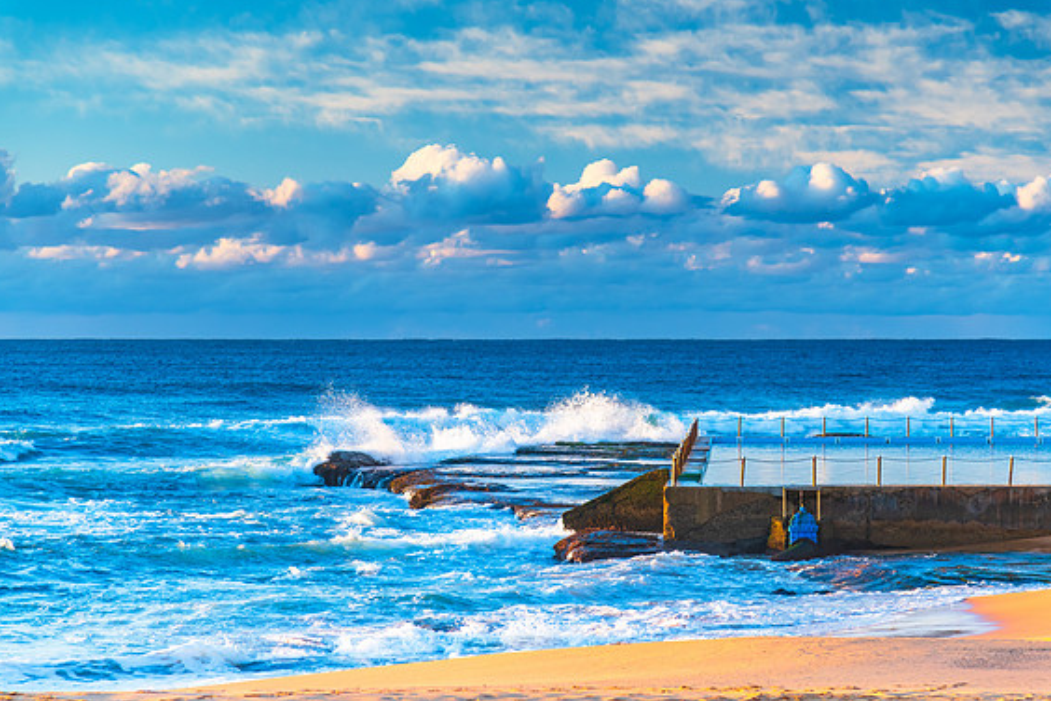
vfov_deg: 10.7
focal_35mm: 128
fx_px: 3737
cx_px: 531
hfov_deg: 16.0
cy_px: 348
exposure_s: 1/50
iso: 200
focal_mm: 120
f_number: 4
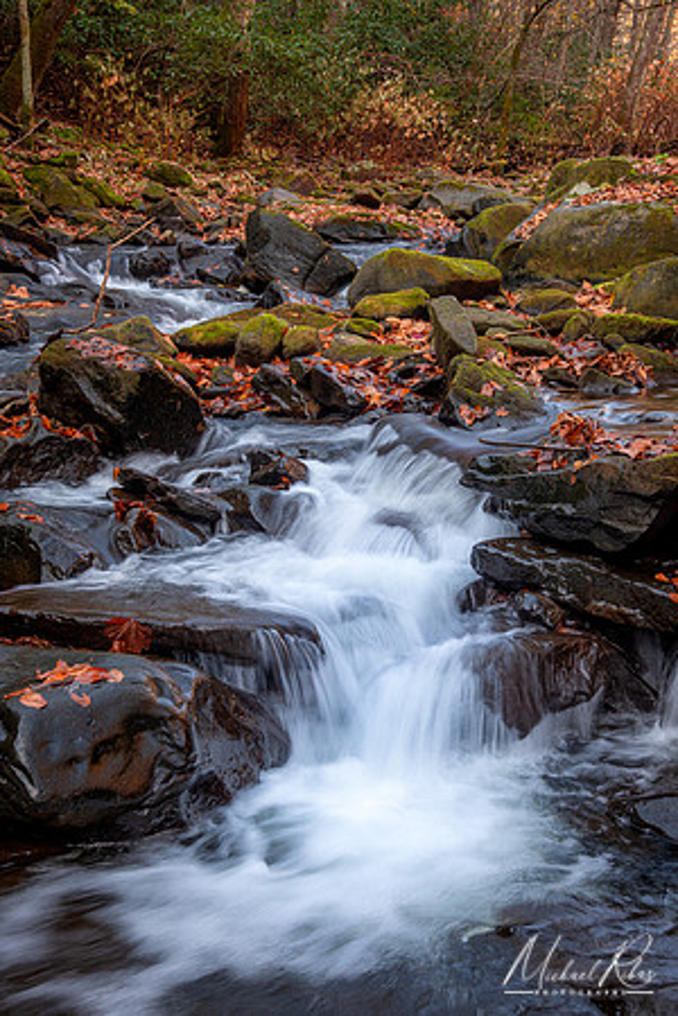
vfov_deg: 36.2
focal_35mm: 55
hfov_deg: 24.6
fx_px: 1554
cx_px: 339
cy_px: 508
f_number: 13
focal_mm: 55
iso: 200
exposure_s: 1/8
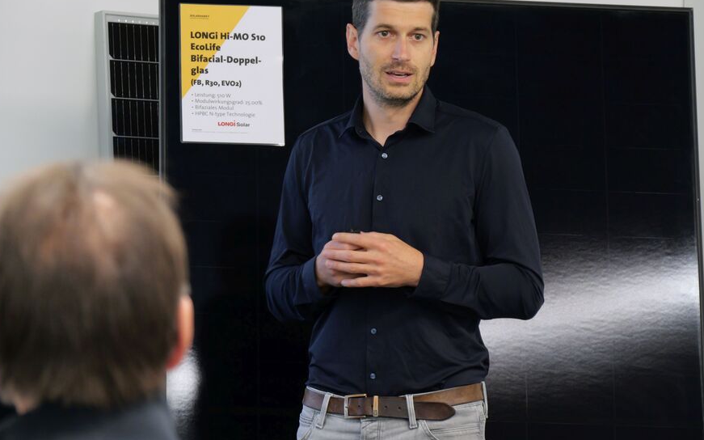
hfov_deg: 9.4
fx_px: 4297
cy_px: 164
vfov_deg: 5.9
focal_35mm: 224
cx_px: 367
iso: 1250
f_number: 5.4
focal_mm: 92
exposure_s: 1/15
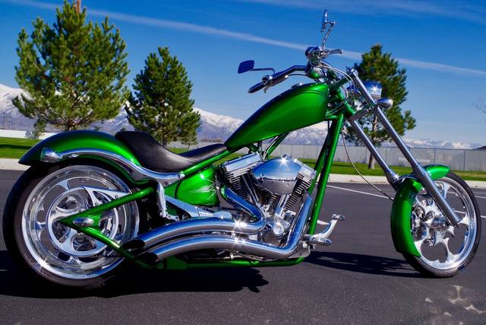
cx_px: 243
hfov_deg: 55.8
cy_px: 162
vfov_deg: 38.9
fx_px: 459
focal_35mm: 34
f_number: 9
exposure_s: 1/800
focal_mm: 23.13
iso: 200
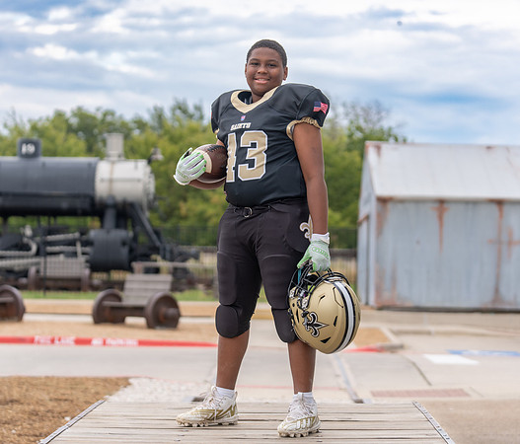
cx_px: 264
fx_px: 1339
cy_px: 227
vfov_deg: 18.8
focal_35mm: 85
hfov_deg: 22.0
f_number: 2.8
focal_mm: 70
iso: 160
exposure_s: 1/320
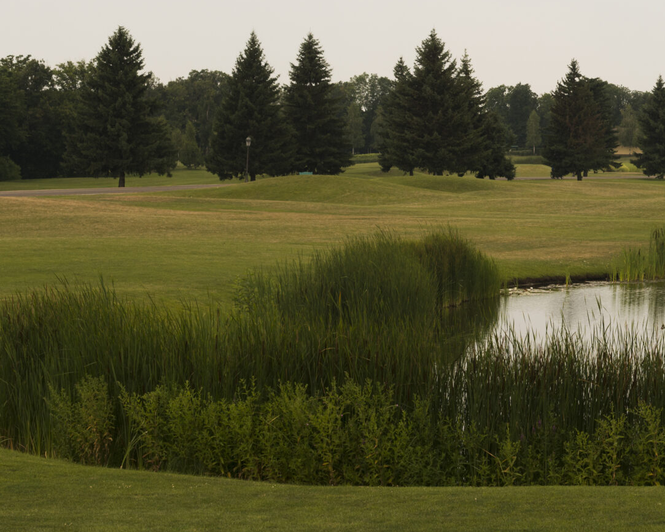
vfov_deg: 13.7
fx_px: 2184
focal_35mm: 111
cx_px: 609
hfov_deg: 17.0
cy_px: 40
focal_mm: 50
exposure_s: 1/400
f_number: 6.3
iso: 400
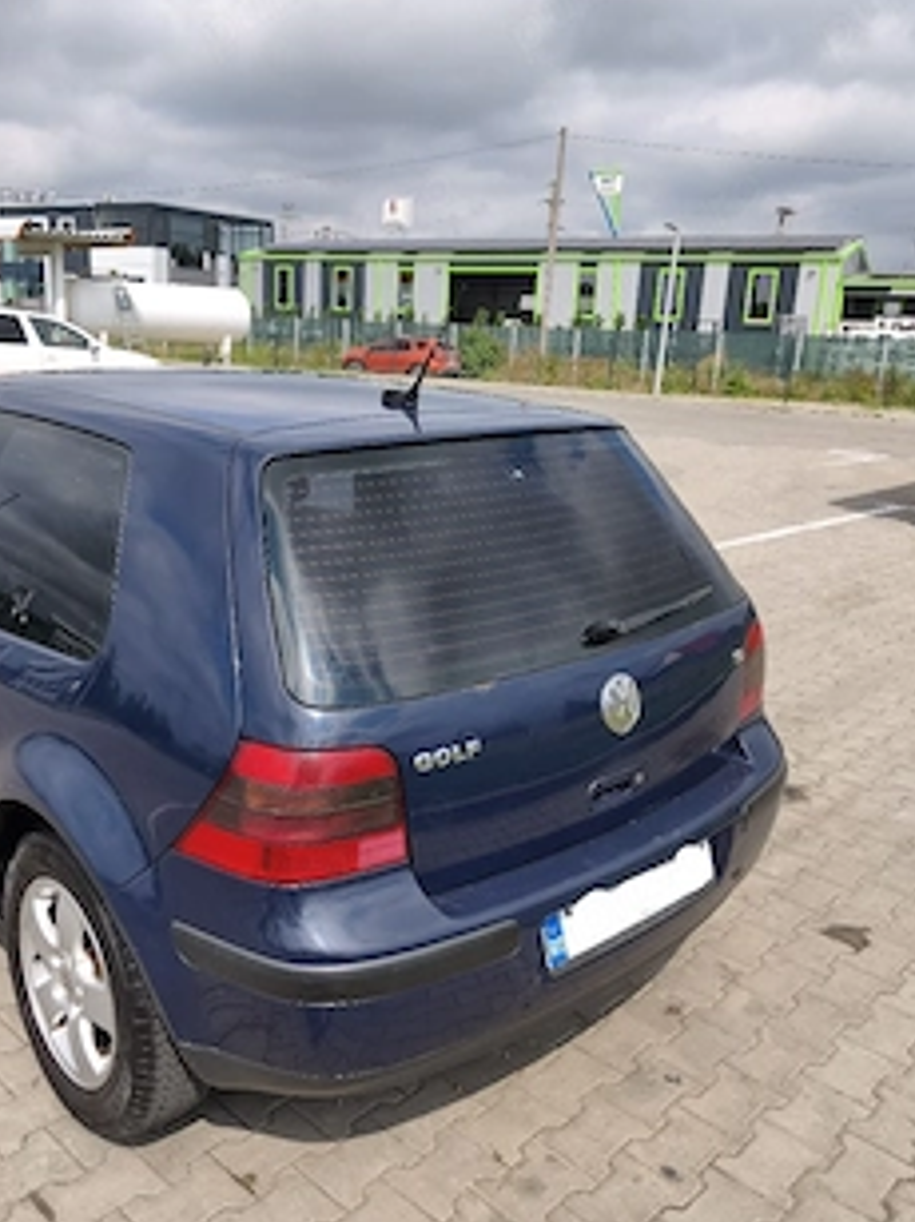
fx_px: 1058
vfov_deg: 60.0
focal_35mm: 30
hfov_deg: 46.7
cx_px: 406
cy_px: 625
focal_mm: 5.56
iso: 50
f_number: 1.88
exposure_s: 1/2500
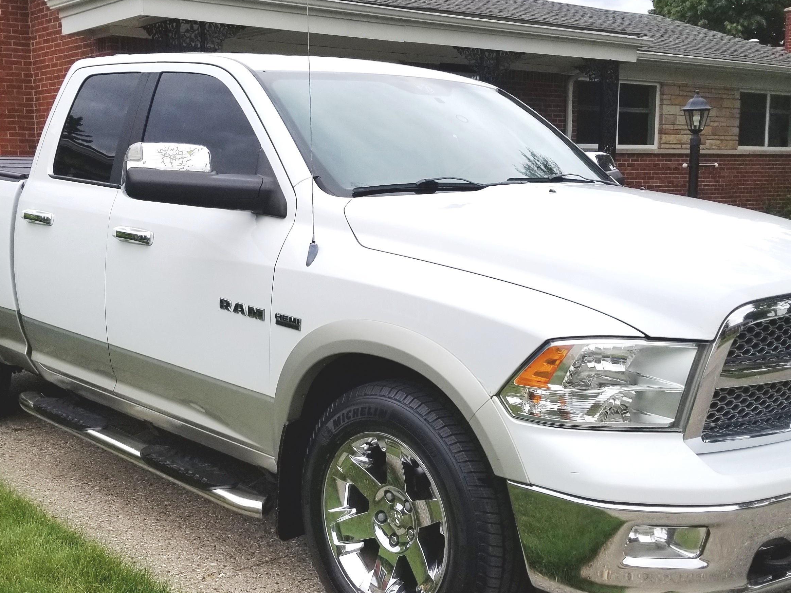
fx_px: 1028
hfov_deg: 42.1
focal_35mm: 45
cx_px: 400
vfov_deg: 32.1
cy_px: 357
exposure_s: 1/1944
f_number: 1.7
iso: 50
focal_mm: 4.25
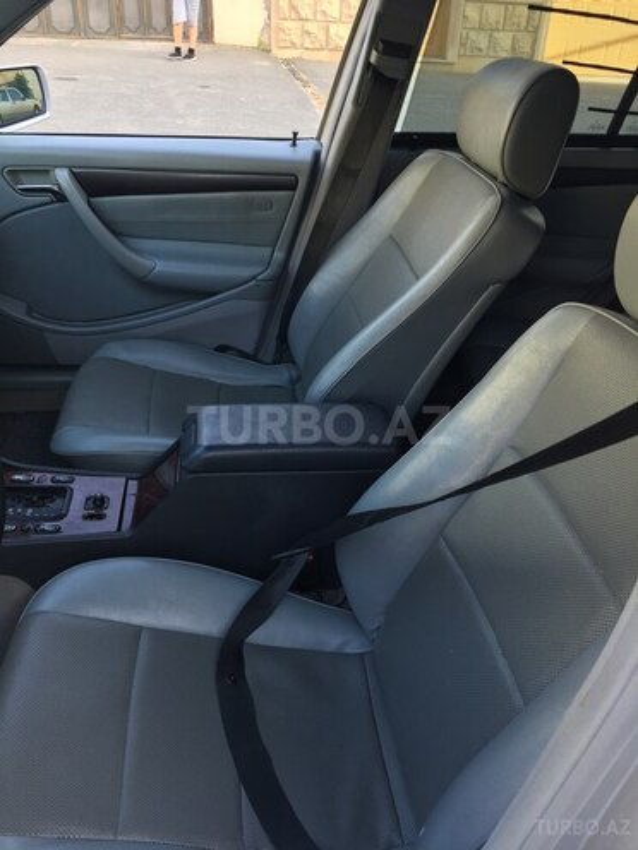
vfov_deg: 61.7
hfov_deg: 48.2
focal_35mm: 29
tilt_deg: -29.8
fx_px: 713
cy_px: 425
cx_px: 319
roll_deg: -4.4
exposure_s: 1/100
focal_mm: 4.15
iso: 50
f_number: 2.2
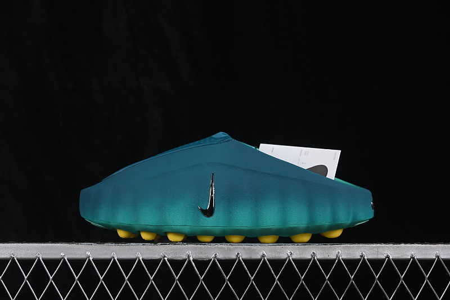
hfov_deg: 27.0
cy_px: 150
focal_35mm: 75
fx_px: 937
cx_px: 225
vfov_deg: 18.2
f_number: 8
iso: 160
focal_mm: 50
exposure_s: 1/80
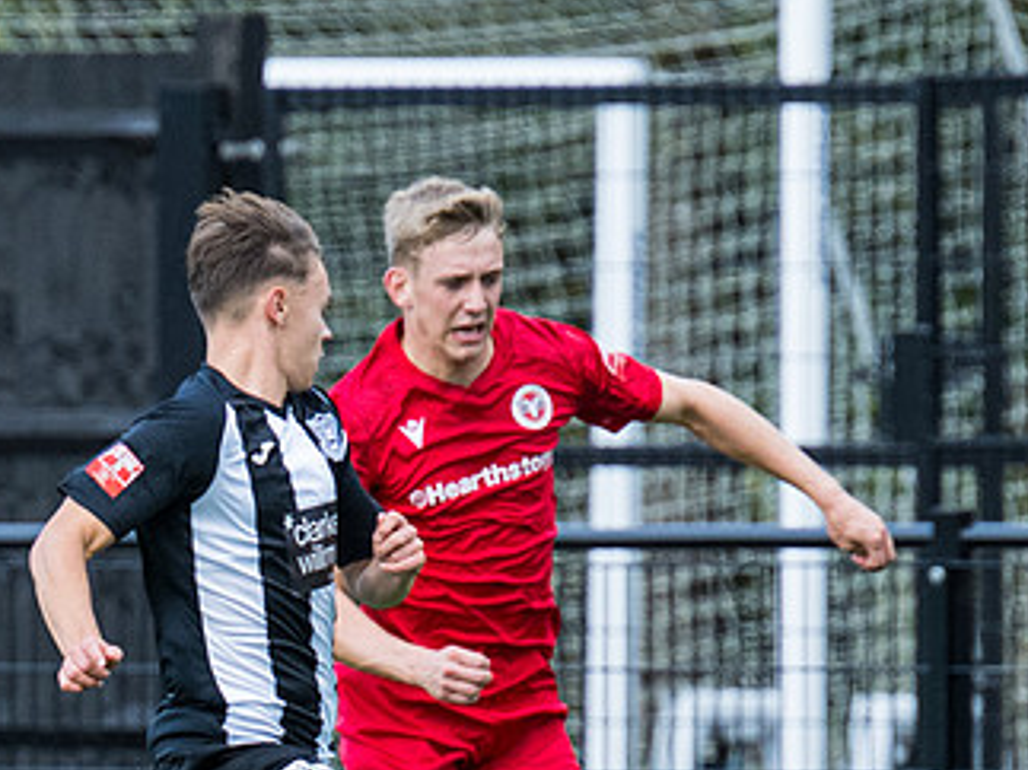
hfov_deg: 1.7
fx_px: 34080
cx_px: 161
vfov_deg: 1.3
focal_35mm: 1148
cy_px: 681
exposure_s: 1/1250
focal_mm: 250
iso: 800
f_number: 4.5
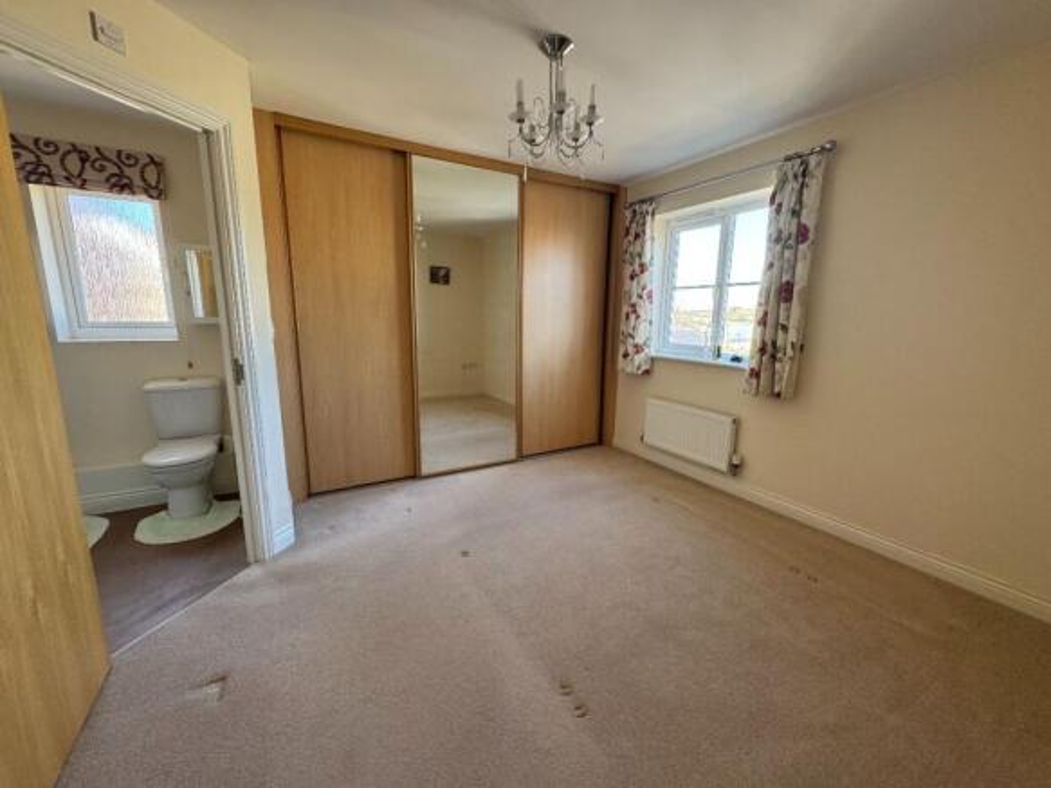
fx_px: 425
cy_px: 394
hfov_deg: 102.1
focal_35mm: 14
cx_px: 526
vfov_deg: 85.7
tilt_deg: -10.7
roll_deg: -0.3
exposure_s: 1/99
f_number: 2.2
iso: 160
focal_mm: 2.22
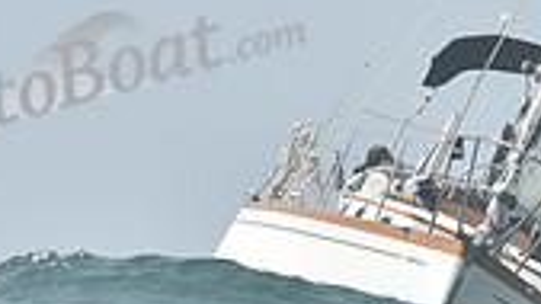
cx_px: 474
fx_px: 8003
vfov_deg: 2.2
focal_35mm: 558
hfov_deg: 3.9
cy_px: 200
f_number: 11
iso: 320
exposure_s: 1/800
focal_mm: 155
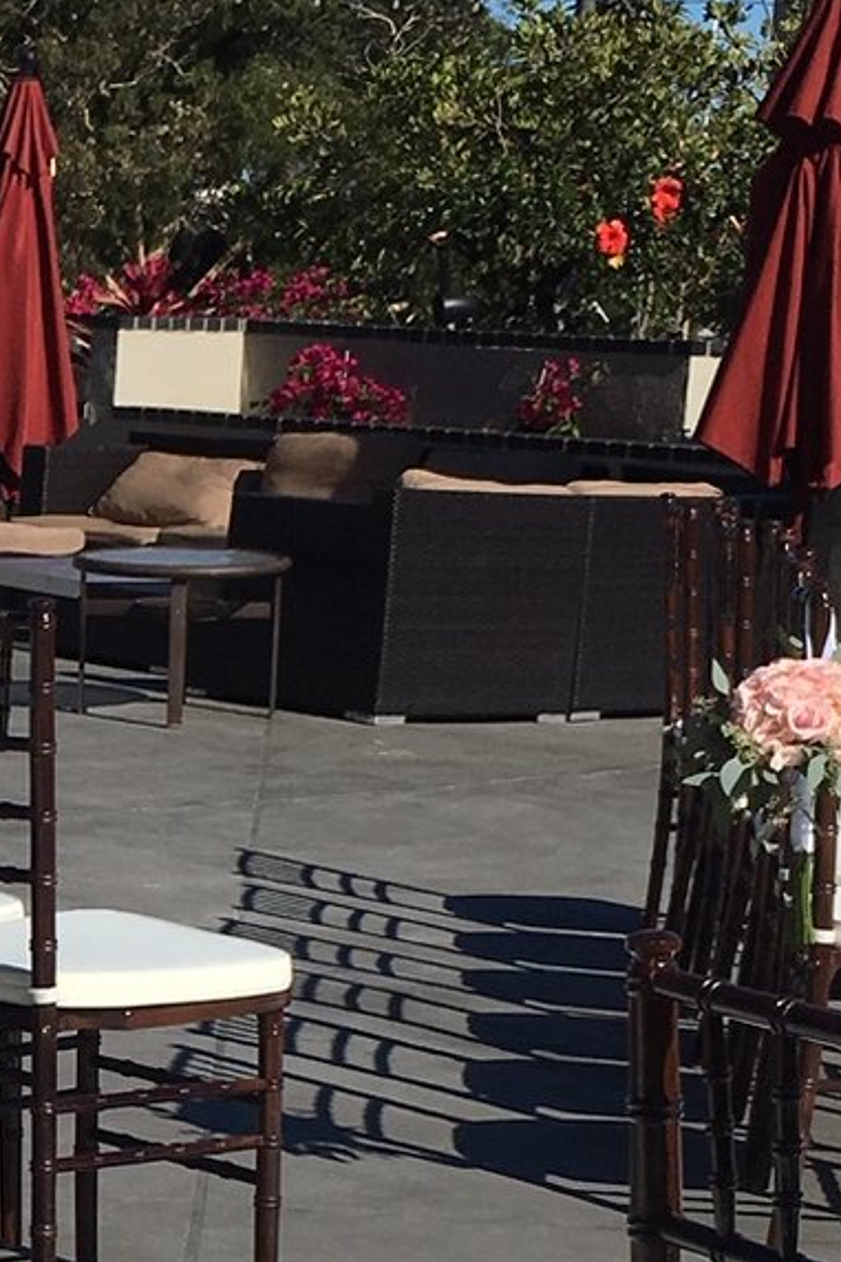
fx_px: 3786
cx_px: -340
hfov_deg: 12.2
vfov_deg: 18.7
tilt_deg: -10.9
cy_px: 1055
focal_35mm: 108
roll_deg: -2.7
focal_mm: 4.15
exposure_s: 1/3663
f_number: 2.2
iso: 25
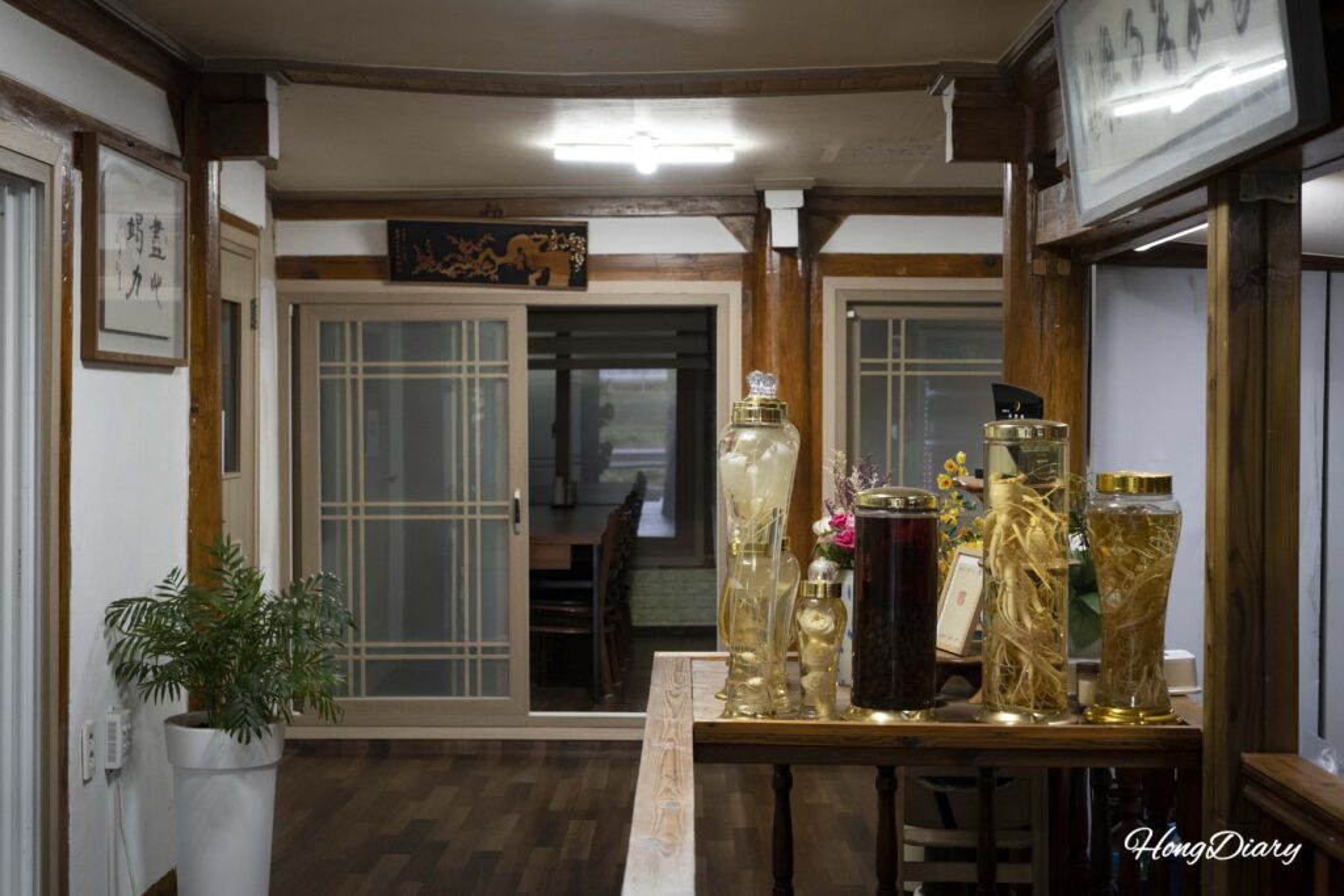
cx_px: 672
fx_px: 1867
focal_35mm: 50
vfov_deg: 27.0
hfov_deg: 39.6
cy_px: 448
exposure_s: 1/160
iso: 4000
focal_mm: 50
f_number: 5.6
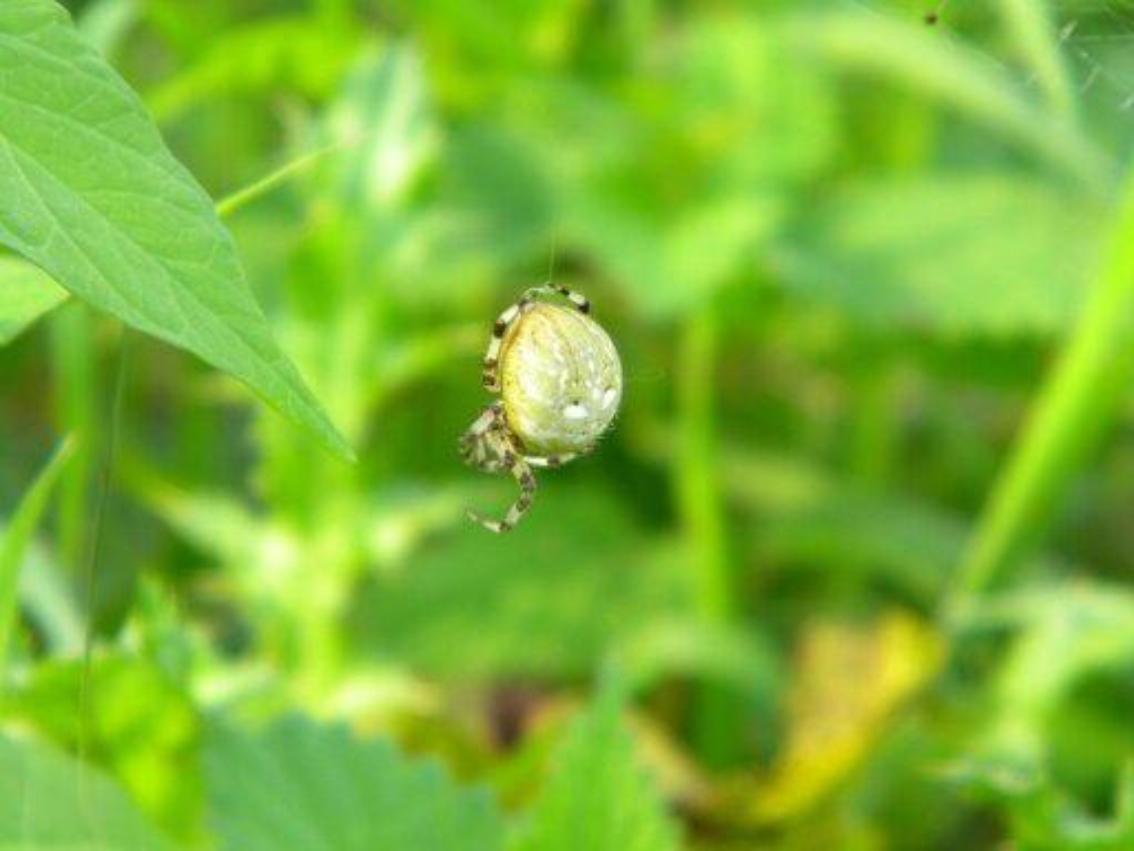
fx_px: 5995
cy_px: 426
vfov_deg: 8.1
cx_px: 567
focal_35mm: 183
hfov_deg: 10.8
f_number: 5.2
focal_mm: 33.1
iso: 90
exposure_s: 1/59.8
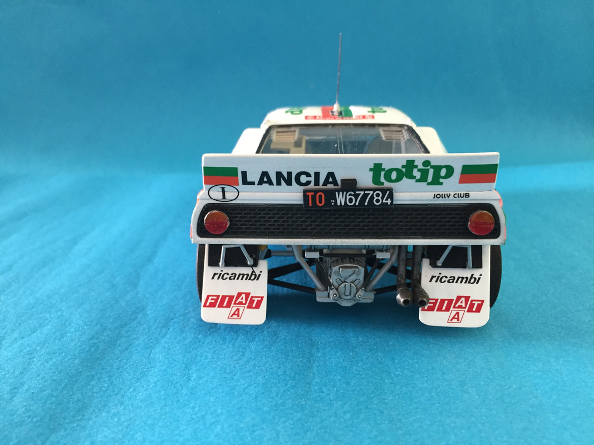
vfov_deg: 48.2
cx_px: 297
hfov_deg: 61.7
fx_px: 498
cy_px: 222
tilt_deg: -17.5
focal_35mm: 29
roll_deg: -0.5
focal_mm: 4.15
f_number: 2.2
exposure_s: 1/33
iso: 160
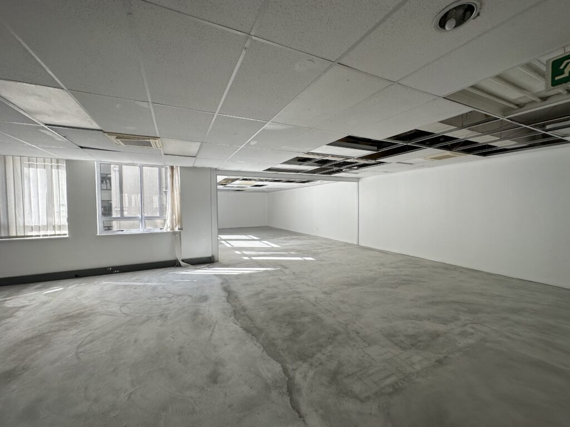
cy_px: 214
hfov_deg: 102.1
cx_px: 285
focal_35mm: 14
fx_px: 231
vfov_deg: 85.7
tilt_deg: -0.3
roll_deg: +0.9
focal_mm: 2.22
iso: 40
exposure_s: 1/276
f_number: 2.2
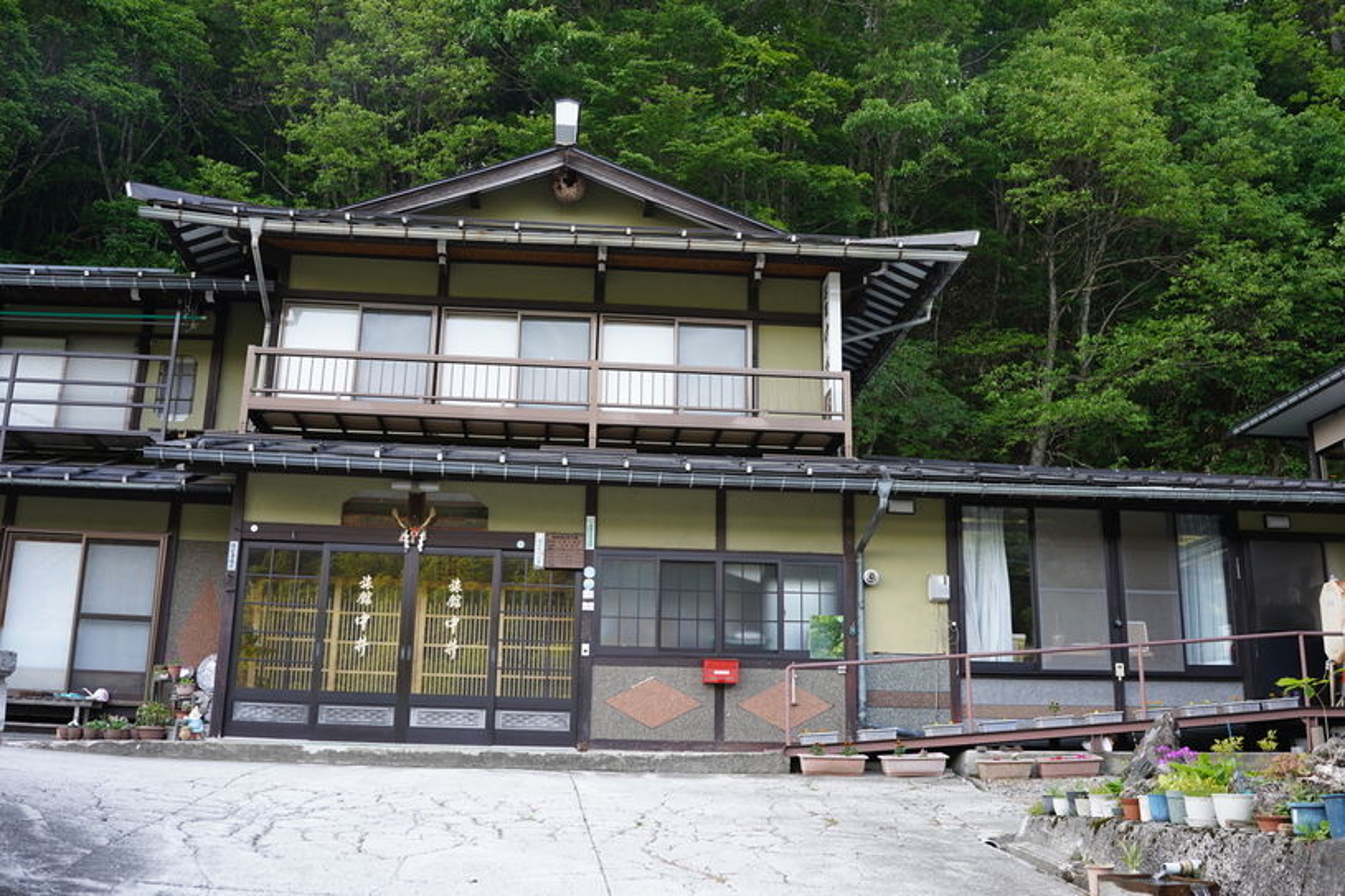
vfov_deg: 37.8
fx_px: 1307
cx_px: 672
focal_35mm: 35
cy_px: 448
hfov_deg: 54.4
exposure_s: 1/160
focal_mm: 35
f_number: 4
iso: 500
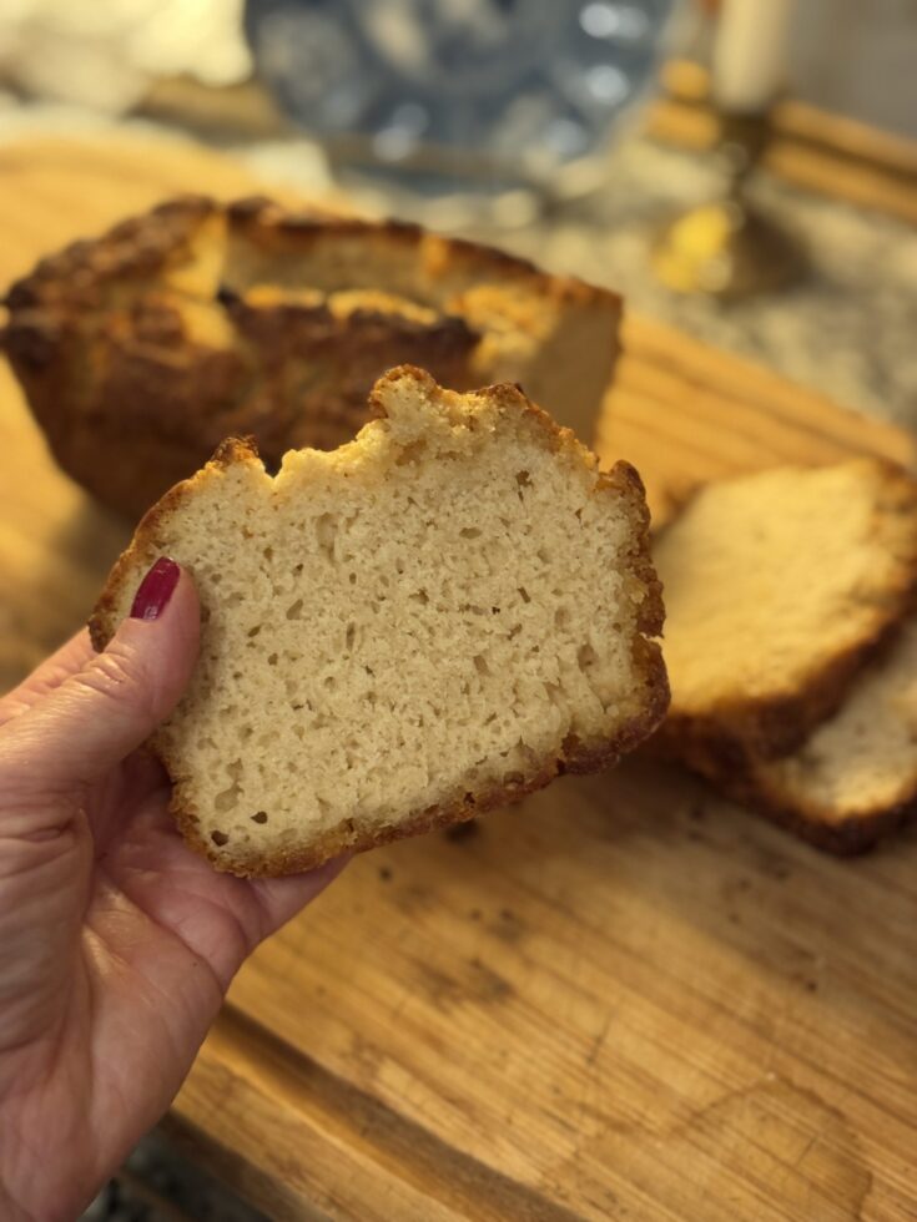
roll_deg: +1.0
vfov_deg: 39.7
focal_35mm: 48
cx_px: 458
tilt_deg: -42.9
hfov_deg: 30.3
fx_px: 1695
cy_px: 611
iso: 250
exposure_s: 1/40
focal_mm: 6.76
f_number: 1.78
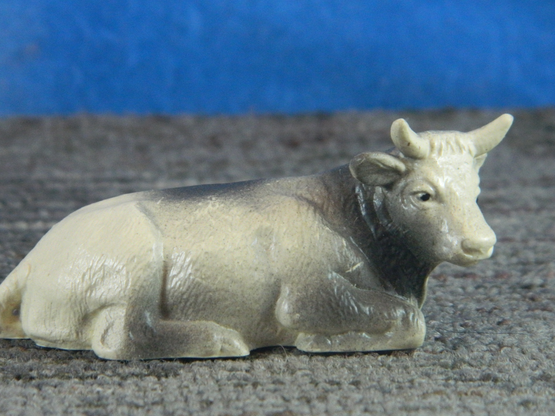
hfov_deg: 11.4
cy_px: 220
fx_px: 2790
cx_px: 261
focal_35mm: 174
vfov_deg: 8.5
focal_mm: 27
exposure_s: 1/20
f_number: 4.9
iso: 400
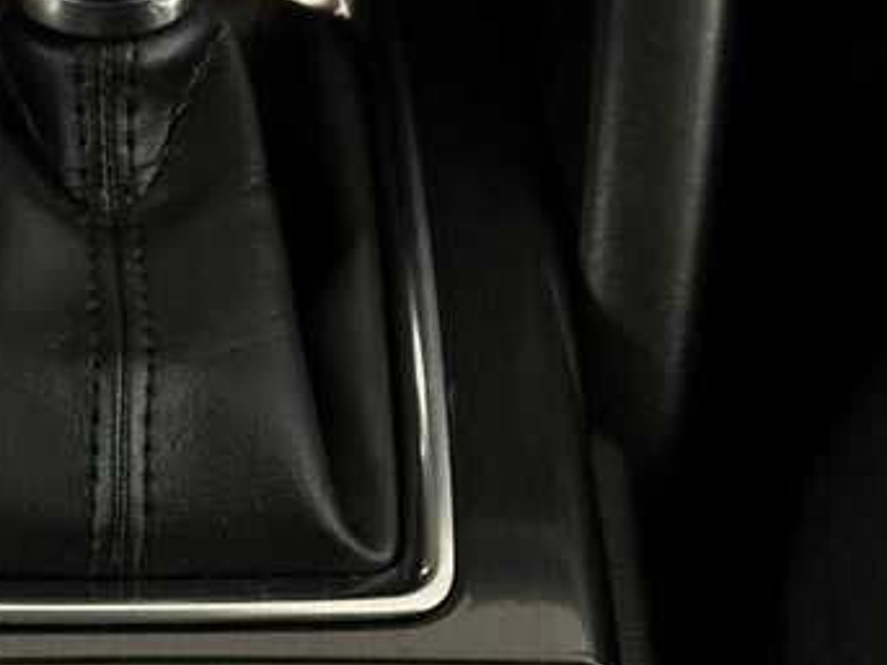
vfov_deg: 11.6
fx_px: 3227
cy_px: 687
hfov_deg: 15.3
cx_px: -75
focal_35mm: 126
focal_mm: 6.86
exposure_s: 1/50
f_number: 1.78
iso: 160
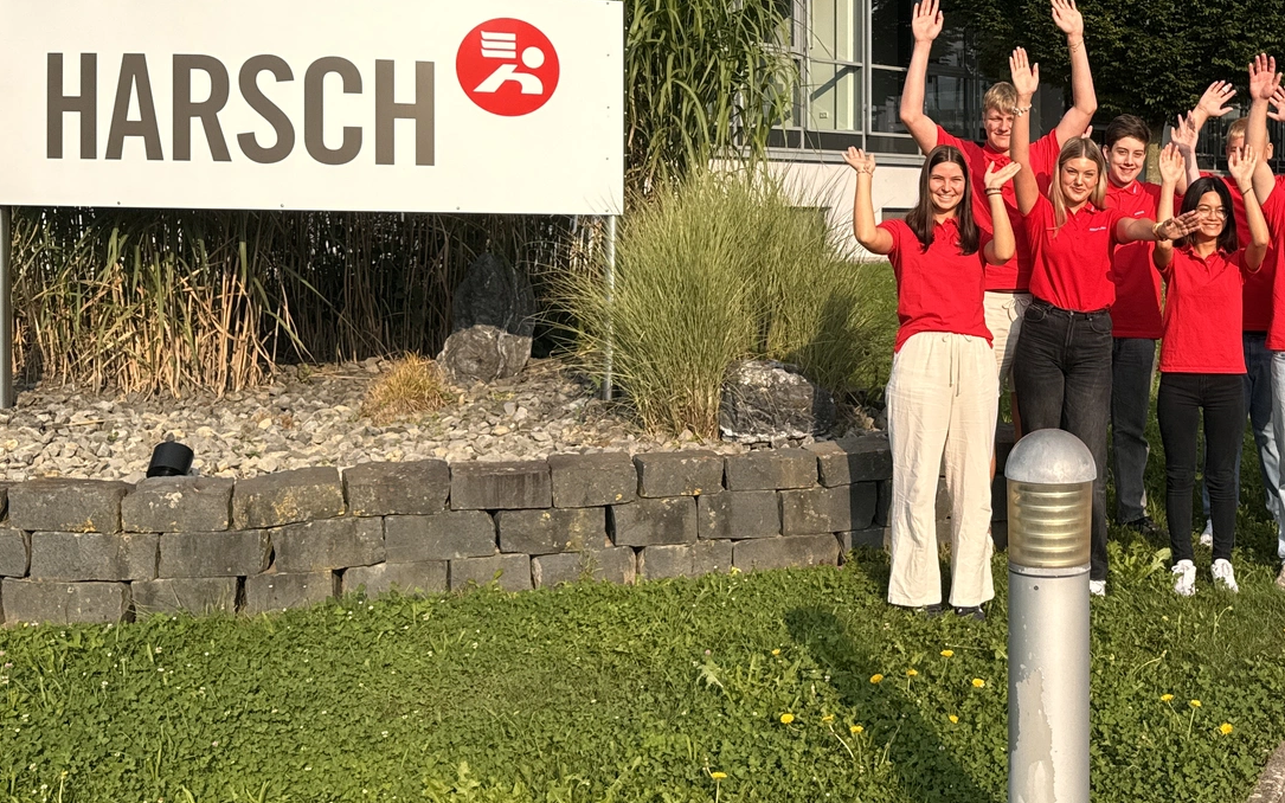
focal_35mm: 45
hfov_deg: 42.7
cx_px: 998
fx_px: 1576
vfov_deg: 28.4
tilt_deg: -1.1
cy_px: 253
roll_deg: +0.2
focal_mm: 6.76
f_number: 1.78
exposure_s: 1/3413
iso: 80
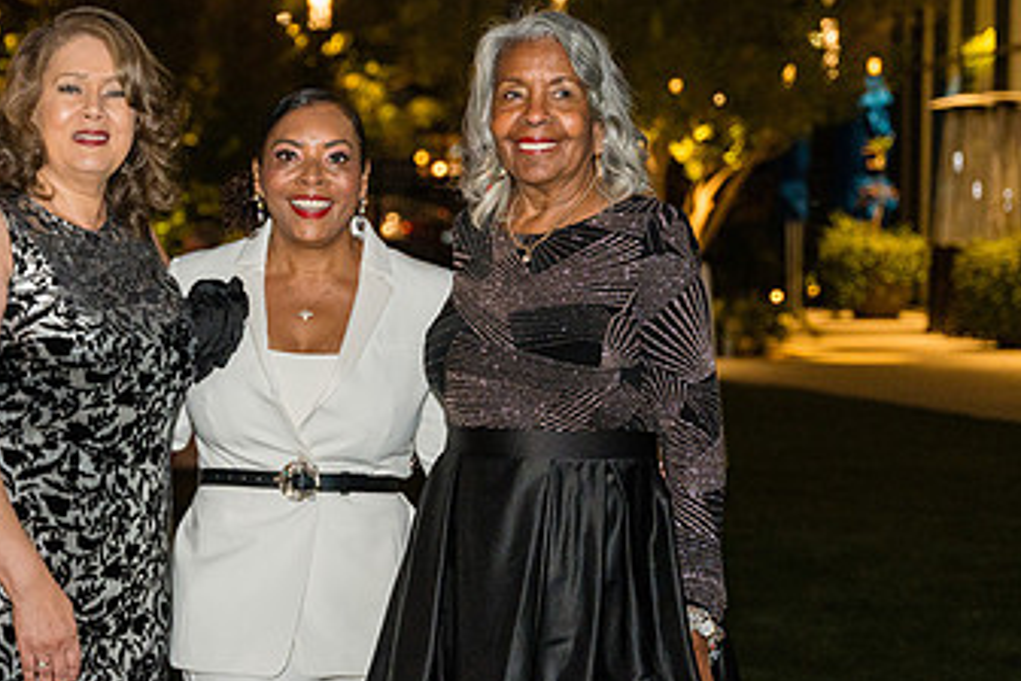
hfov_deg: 22.2
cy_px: 339
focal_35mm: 91
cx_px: 273
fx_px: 2581
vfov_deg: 15.0
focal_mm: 52.7
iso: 2500
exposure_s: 1/125
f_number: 2.8
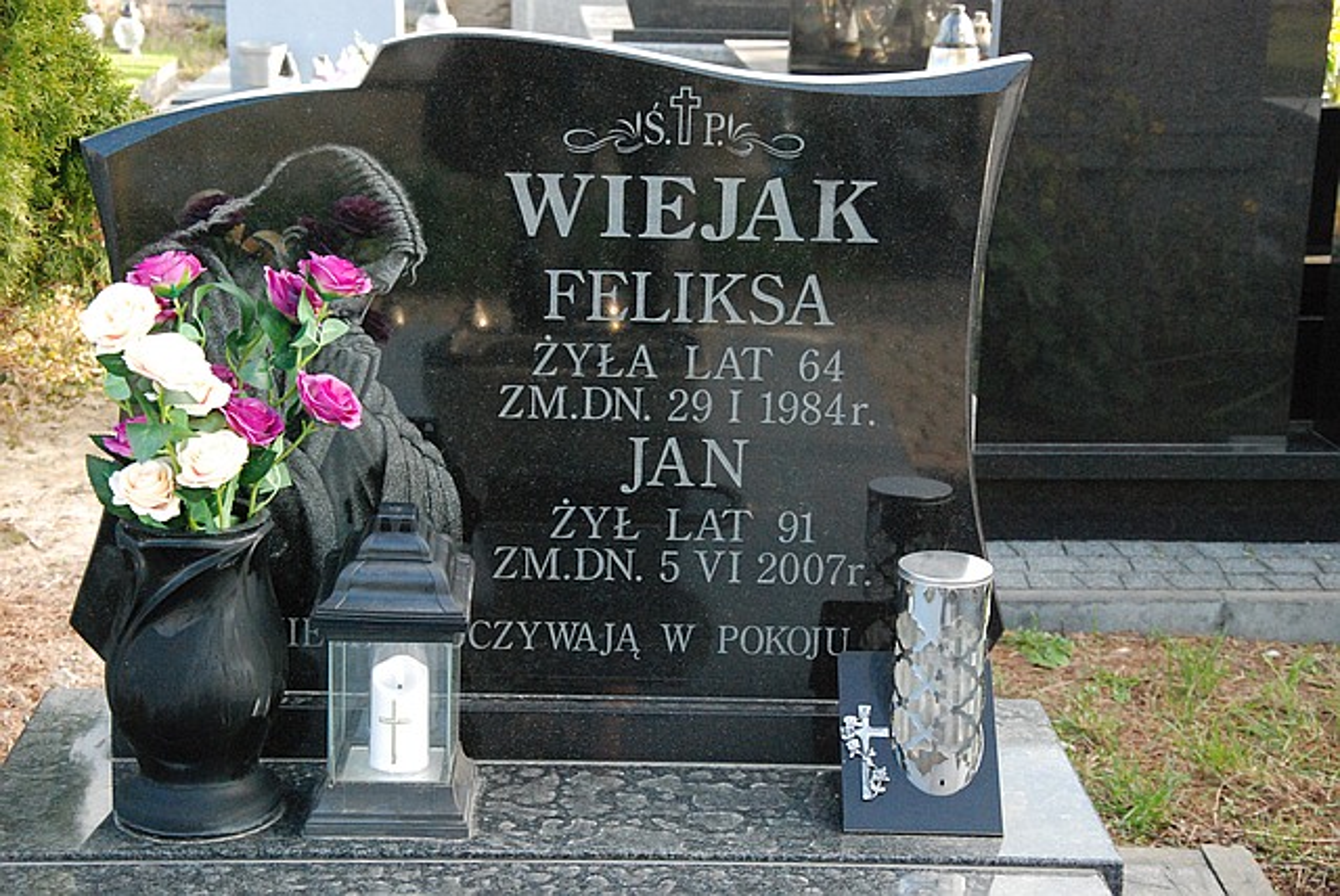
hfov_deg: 28.0
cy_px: 448
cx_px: 670
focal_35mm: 72
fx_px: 2682
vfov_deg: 19.0
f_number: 8
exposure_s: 1/250
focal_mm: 48
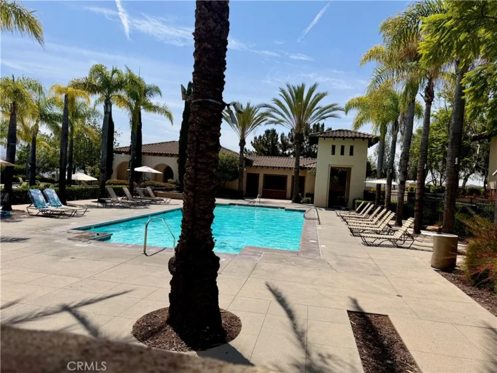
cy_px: 186
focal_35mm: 24
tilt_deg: -1.1
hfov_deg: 71.6
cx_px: 248
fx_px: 345
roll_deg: -3.7
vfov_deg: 56.8
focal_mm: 6.76
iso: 80
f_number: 1.78
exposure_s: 1/7353
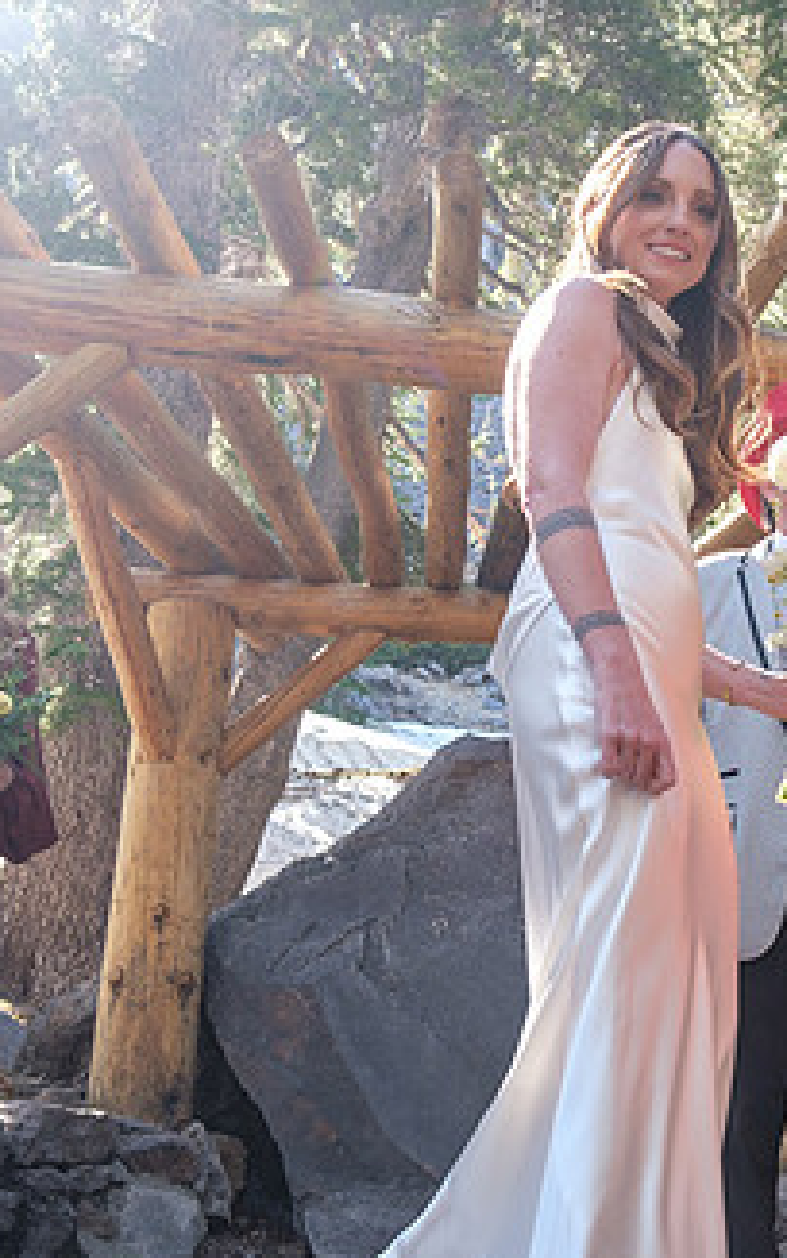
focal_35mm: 49
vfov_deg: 41.0
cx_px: 799
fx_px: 1680
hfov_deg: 25.0
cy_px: 704
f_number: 3.6
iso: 250
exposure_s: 1/200
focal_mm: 18
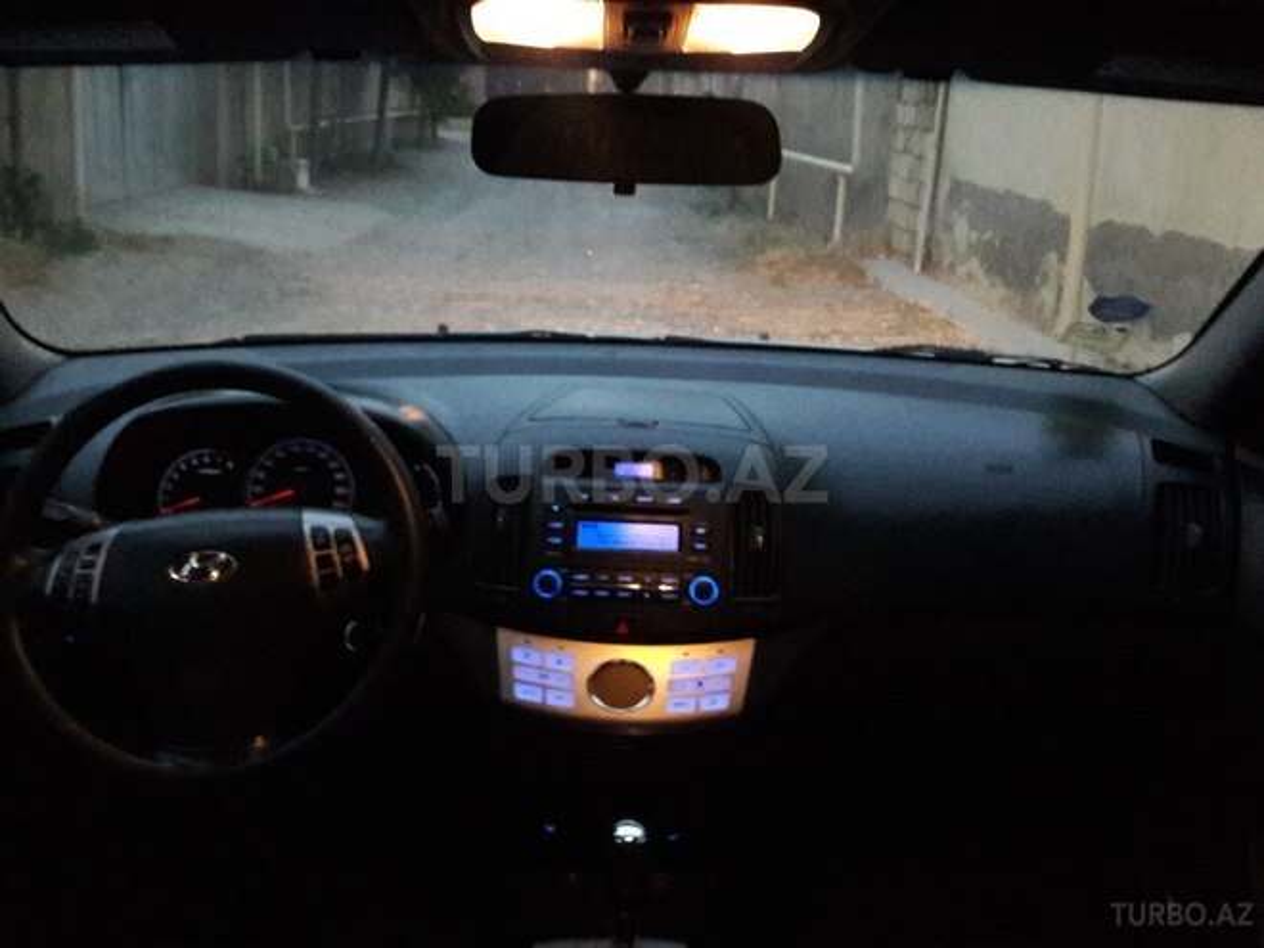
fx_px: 1022
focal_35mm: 28
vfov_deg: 49.7
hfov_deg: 63.4
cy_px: 474
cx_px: 632
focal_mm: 3.7
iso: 800
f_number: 1.9
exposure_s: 1/17
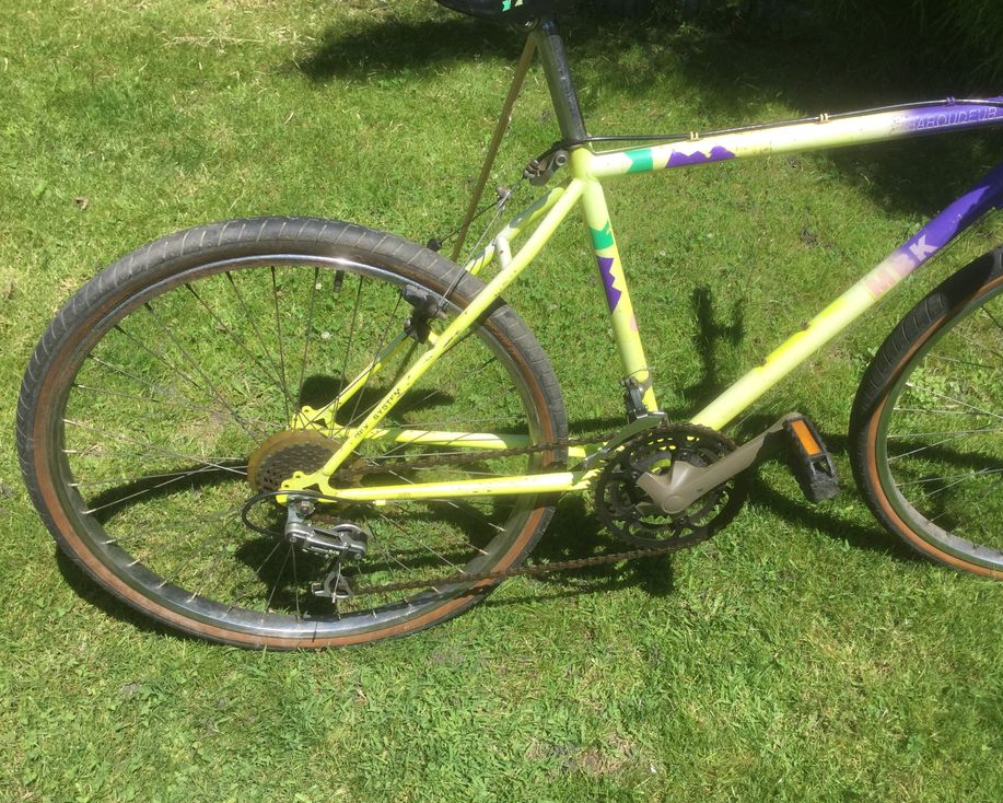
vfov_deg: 44.6
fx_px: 980
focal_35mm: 33
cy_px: 404
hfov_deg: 54.2
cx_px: 538
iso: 25
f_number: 2.4
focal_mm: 3.3
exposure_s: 1/947
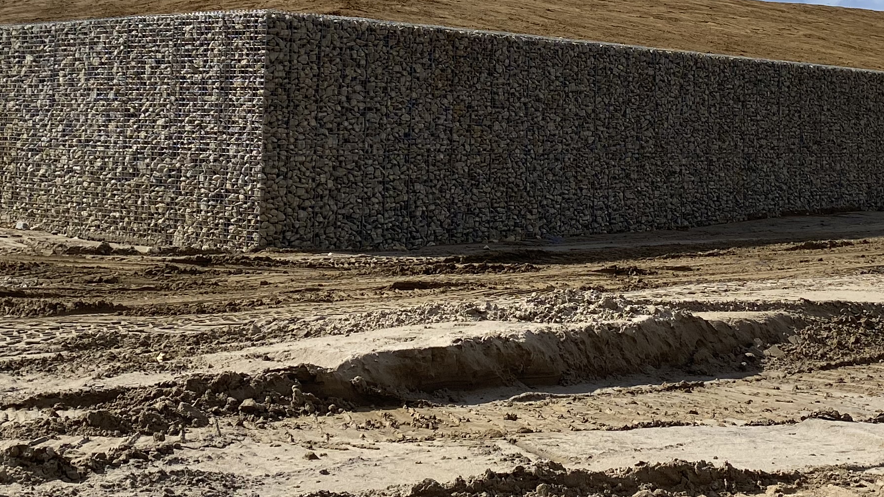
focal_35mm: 64
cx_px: 482
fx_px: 1500
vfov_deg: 18.4
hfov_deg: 32.8
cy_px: 5
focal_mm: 4.25
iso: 32
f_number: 1.8
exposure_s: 1/4274
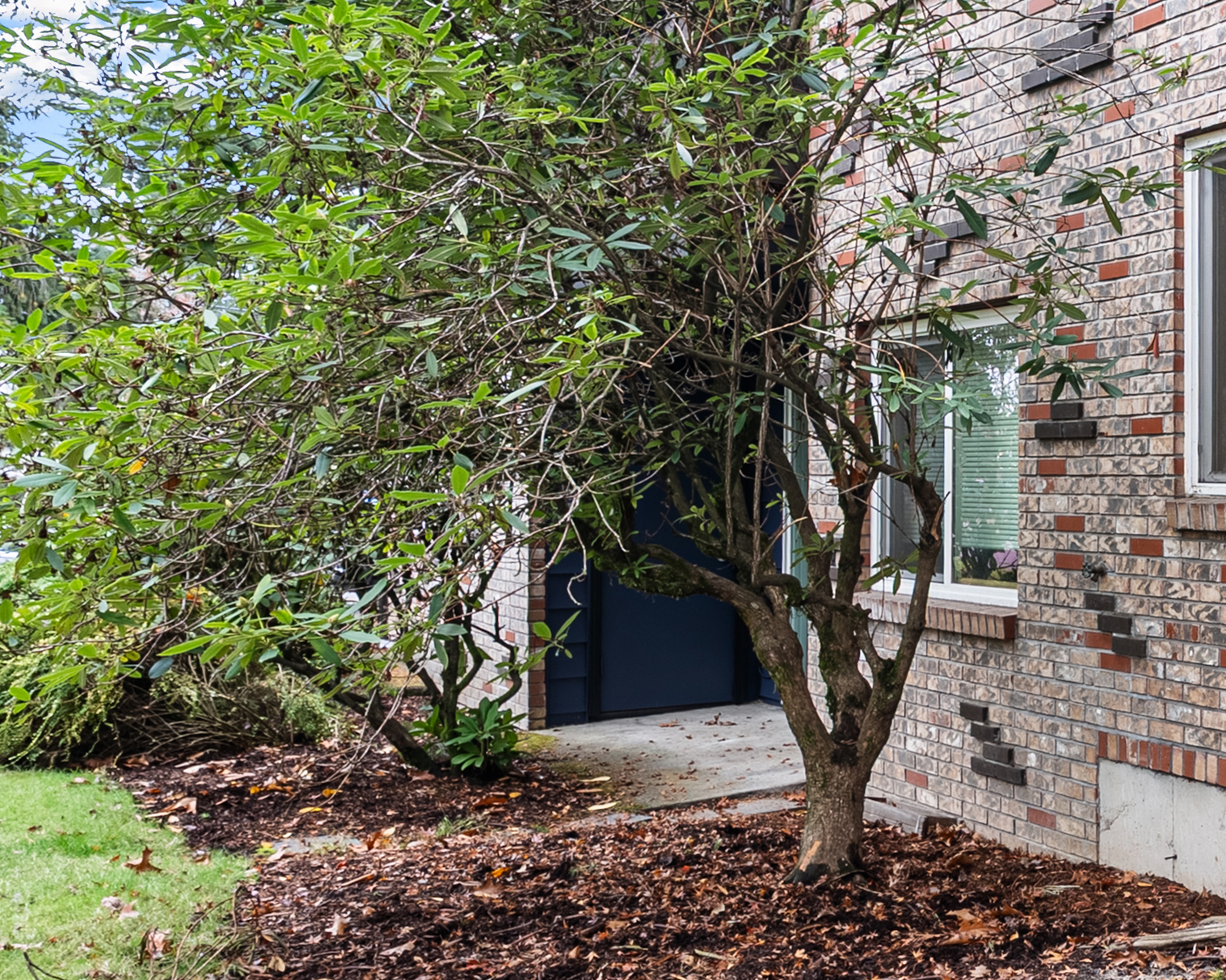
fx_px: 1524
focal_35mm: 42
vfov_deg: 35.4
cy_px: 646
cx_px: 1465
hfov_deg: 35.0
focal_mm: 16
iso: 100
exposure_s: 1/5
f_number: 10
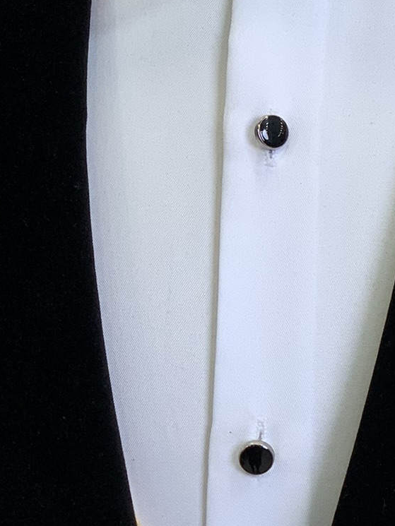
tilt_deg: -8.7
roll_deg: -1.0
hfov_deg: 10.1
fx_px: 2175
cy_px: 290
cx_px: 538
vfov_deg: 13.8
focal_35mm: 143
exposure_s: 1/122
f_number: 2.4
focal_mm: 6
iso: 64
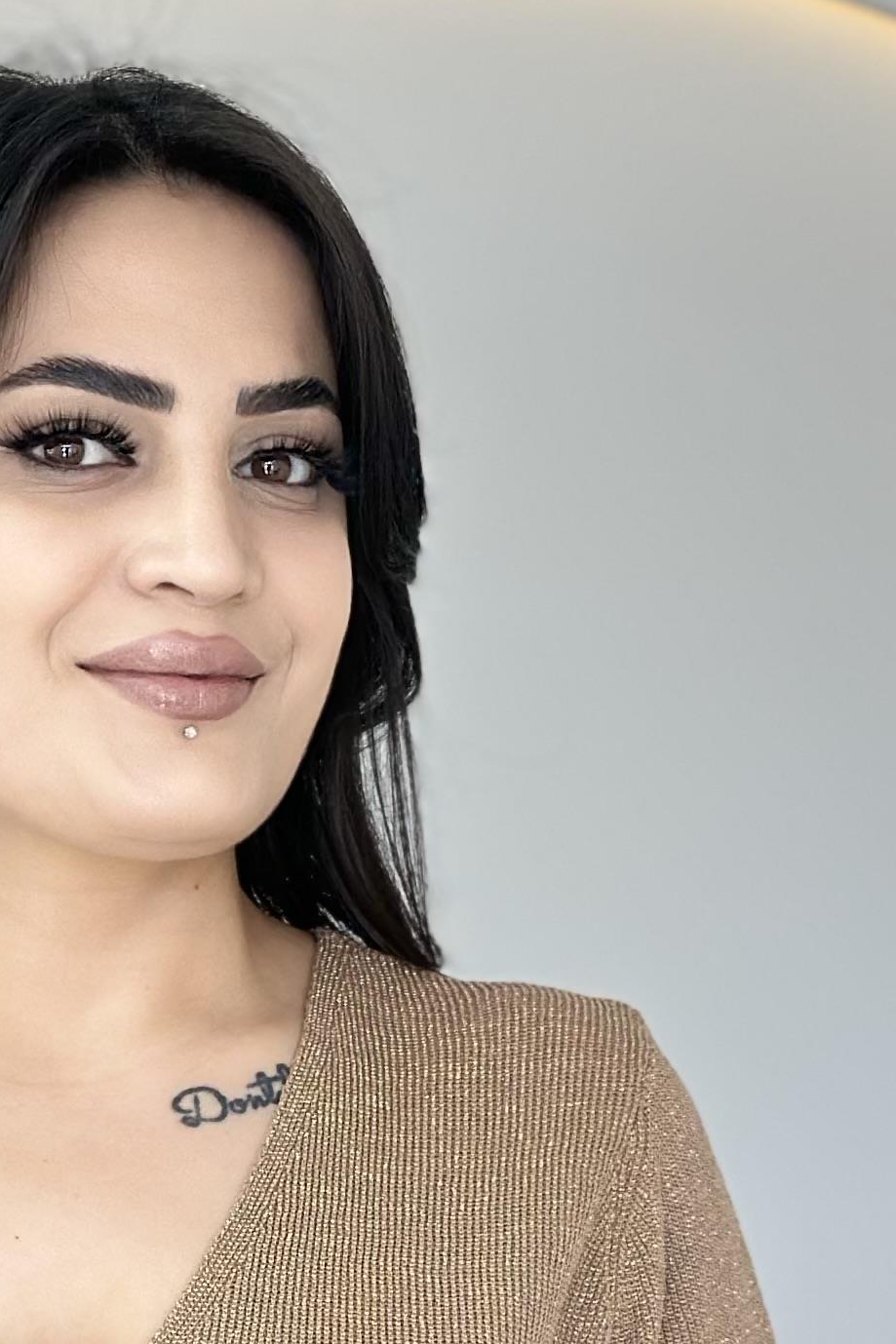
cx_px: 217
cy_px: 1547
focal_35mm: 146
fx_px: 5452
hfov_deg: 9.4
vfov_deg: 13.7
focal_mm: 6.86
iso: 64
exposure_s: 1/155
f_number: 1.78
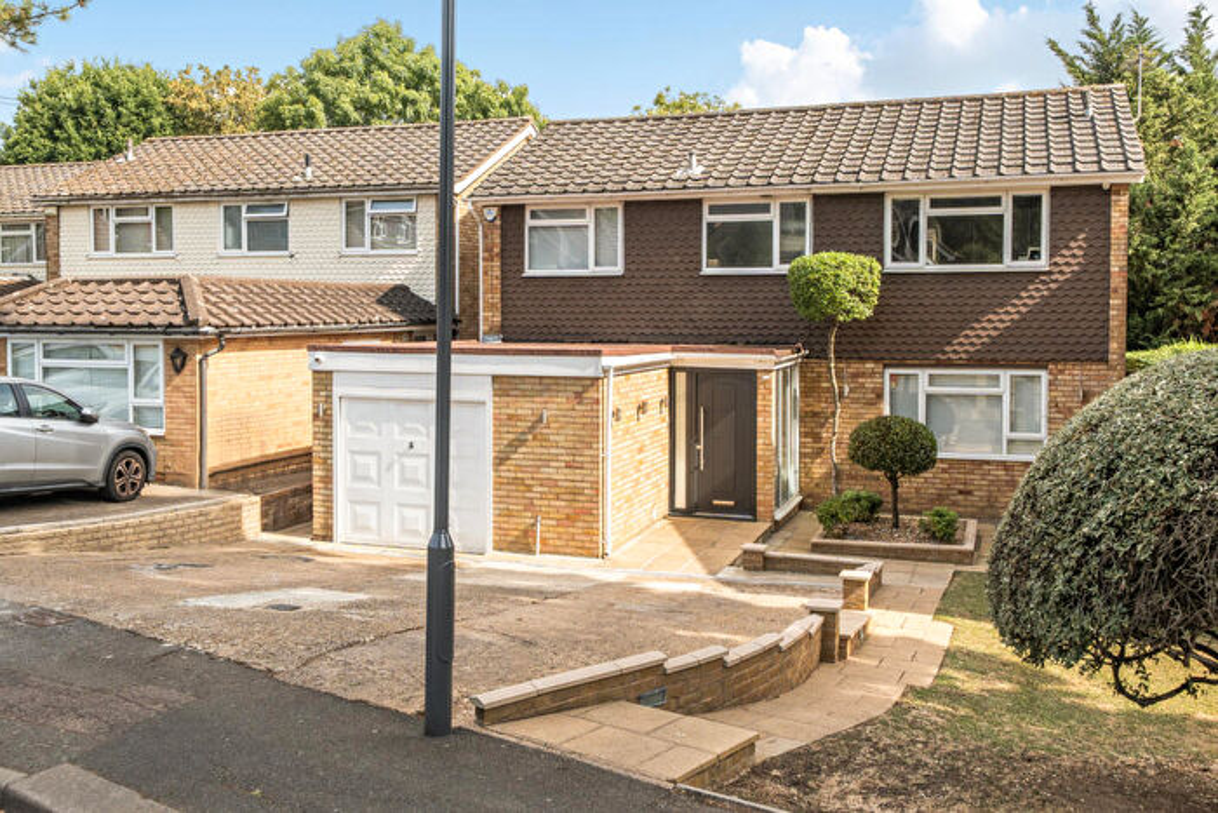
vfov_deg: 40.0
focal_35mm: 33
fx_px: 1117
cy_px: 406
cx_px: 609
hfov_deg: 57.2
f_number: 8
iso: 400
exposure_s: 1/400
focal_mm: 22
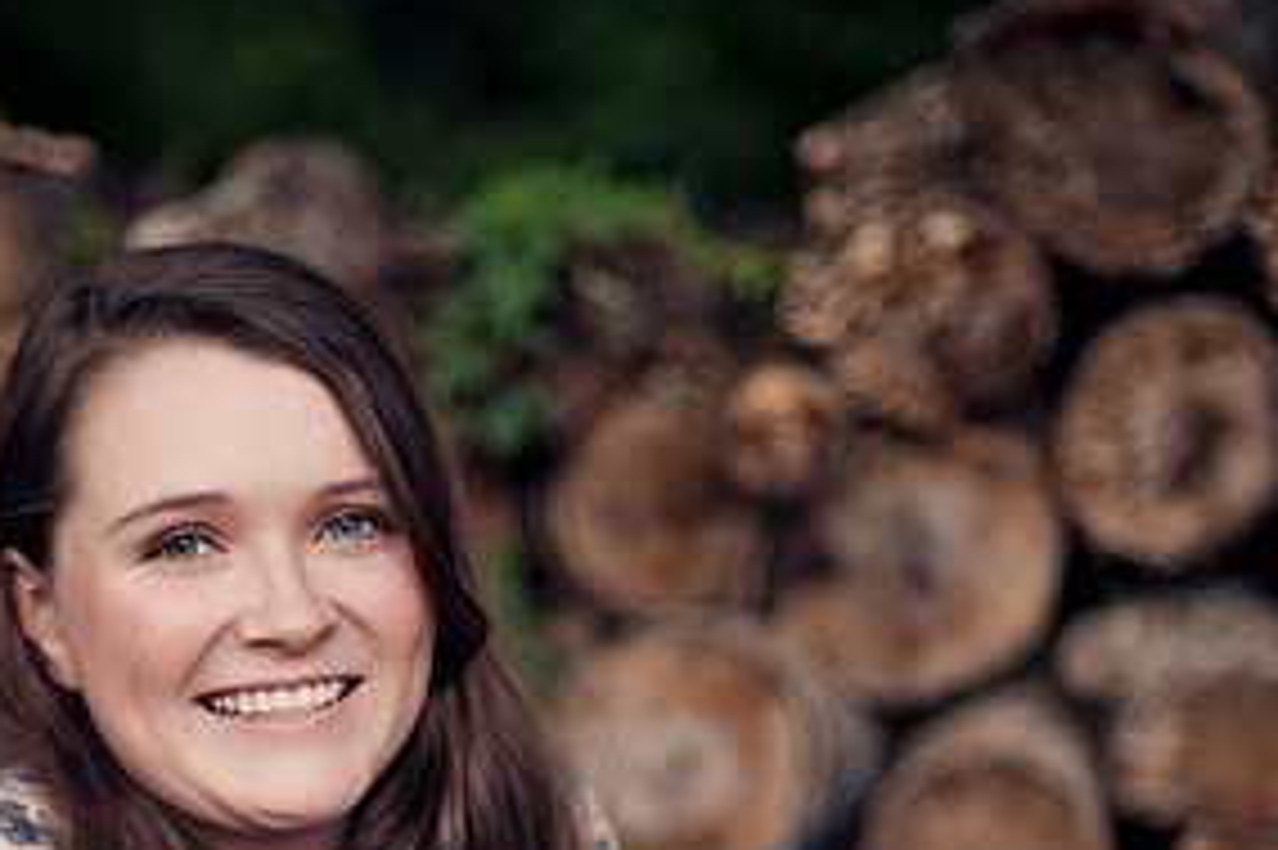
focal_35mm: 102
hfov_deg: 20.0
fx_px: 3619
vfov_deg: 13.3
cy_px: 774
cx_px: 459
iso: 200
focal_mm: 50
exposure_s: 1/500
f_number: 1.4
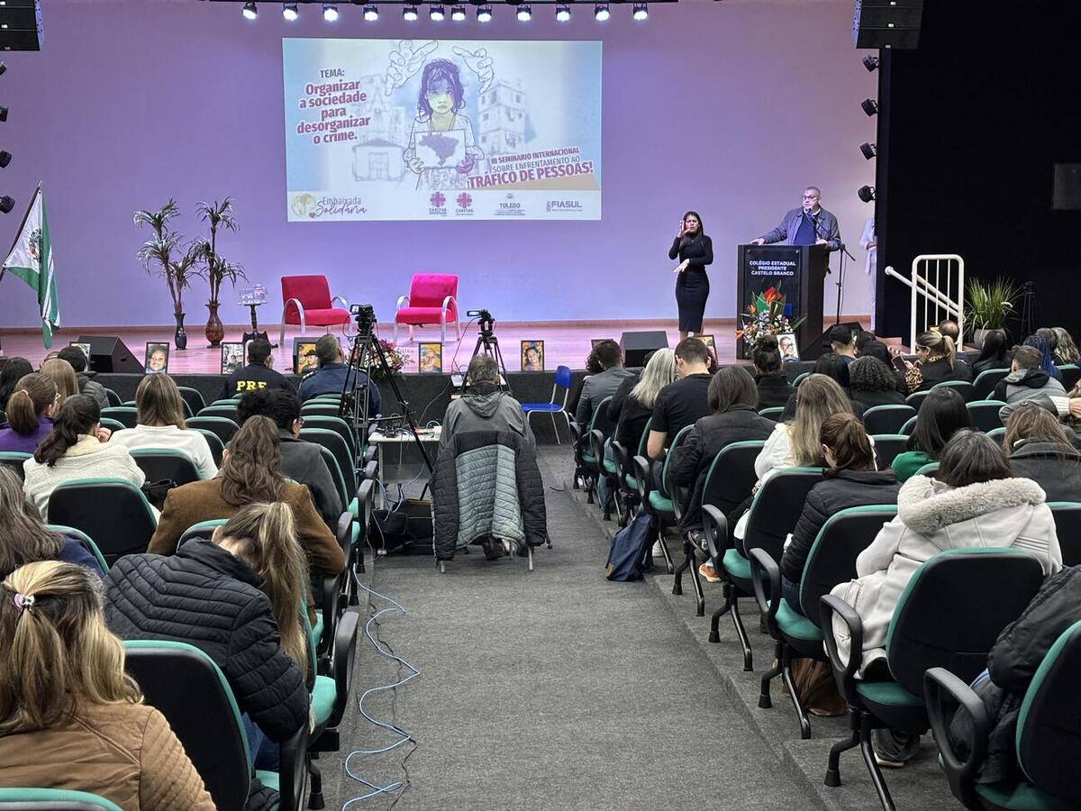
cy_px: 406
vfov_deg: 28.0
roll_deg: +0.6
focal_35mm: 52
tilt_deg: -8.0
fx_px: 1624
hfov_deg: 36.8
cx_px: 540
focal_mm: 5.96
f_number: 1.6
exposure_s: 1/40
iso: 200
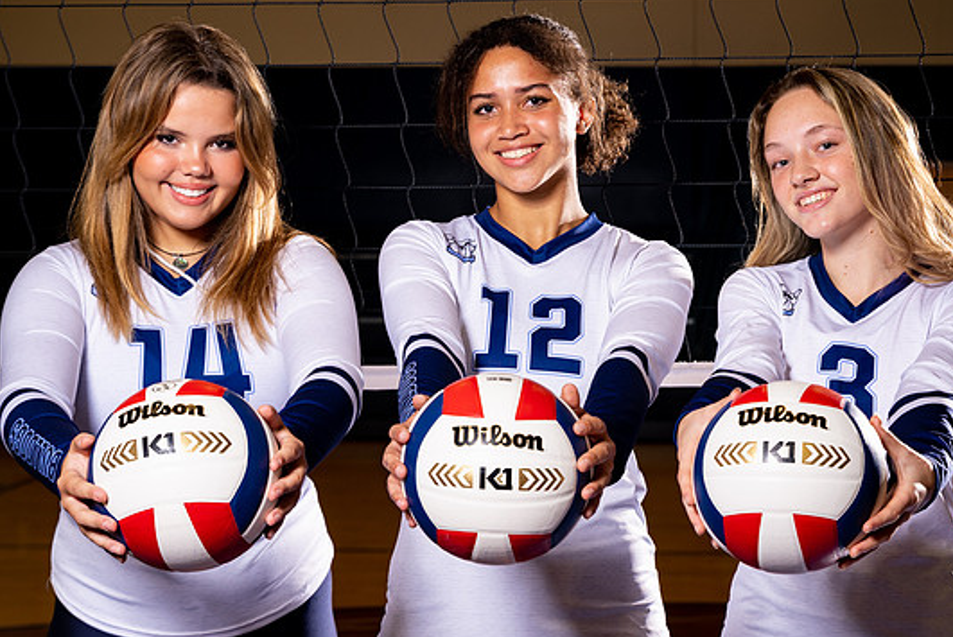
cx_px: 500
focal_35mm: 85
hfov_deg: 23.9
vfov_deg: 16.1
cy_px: 357
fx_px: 2252
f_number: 5.6
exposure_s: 1/125
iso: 250
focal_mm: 67
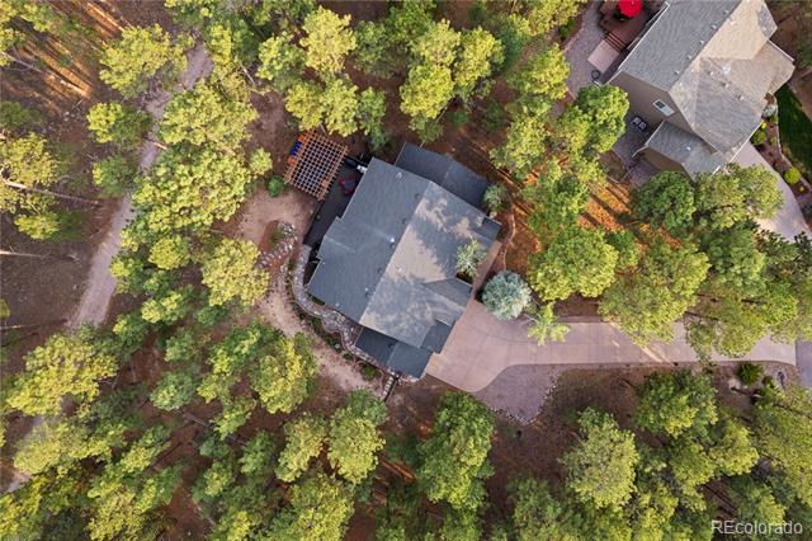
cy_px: 270
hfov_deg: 78.6
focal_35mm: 22
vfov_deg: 57.2
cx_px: 406
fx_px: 496
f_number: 2.8
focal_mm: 8.38
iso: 100
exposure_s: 1/160
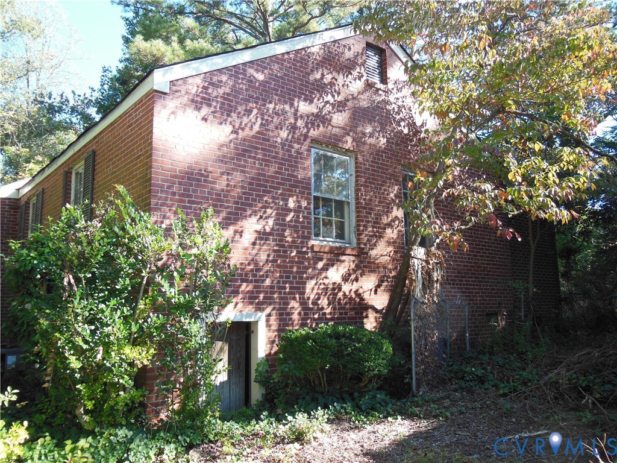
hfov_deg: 61.7
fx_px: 517
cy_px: 232
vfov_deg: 48.2
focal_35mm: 29
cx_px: 308
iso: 125
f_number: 3.7
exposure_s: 1/100
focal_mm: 5.2
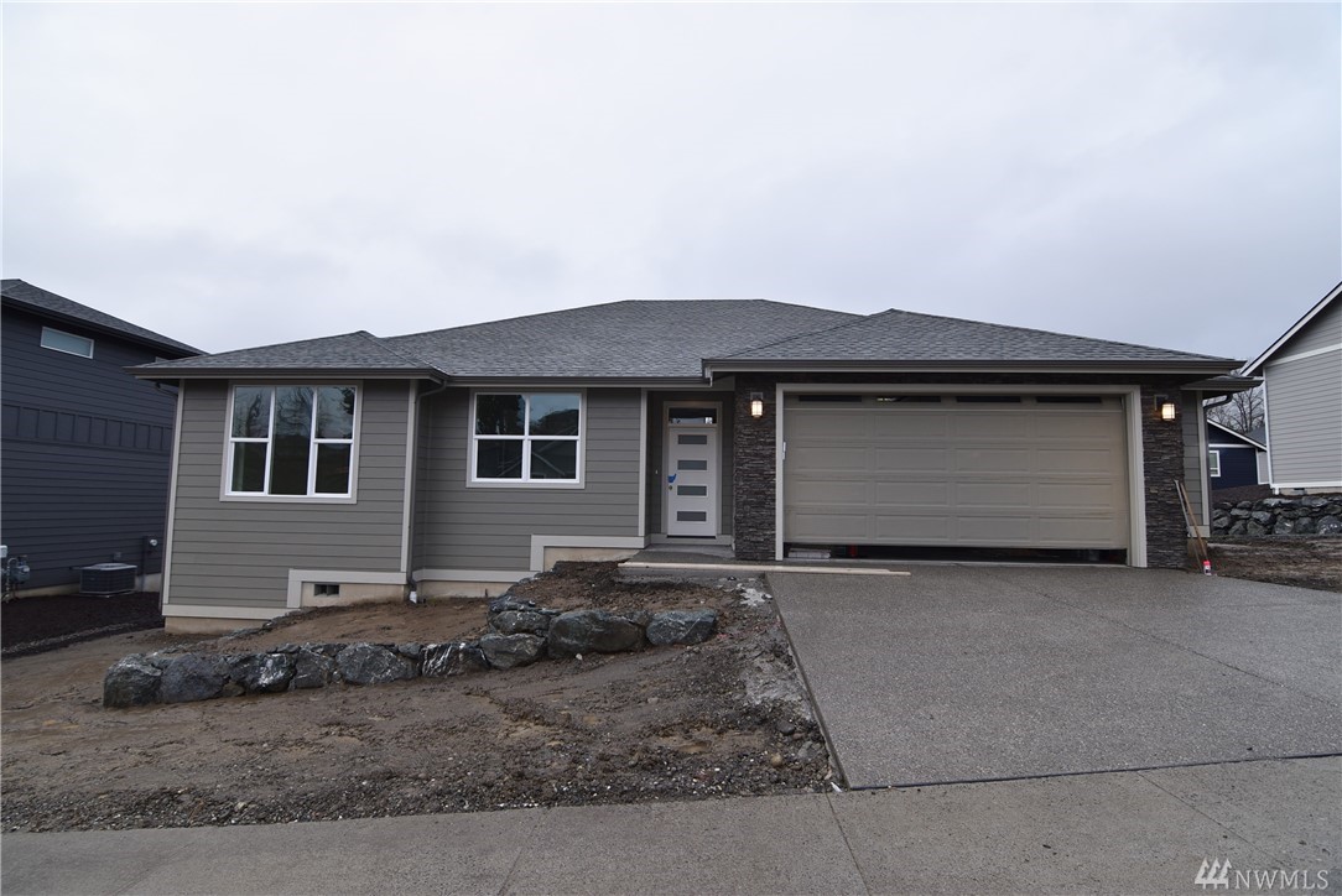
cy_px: 448
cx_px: 671
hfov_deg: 95.0
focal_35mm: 16
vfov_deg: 72.1
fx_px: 615
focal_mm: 11
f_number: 6.3
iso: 100
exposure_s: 1/160
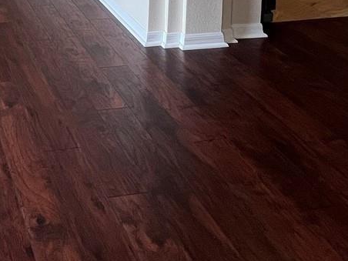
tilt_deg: -3.8
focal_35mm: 46
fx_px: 462
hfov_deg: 36.9
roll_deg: -0.9
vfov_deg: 23.2
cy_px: -162
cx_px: -2
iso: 100
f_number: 1.8
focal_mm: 1.57
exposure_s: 1/120
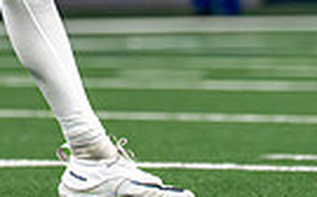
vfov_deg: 1.3
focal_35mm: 993
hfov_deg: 2.1
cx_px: 4
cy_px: -238
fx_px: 8568
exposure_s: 1/2000
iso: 5000
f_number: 2.8
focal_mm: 180
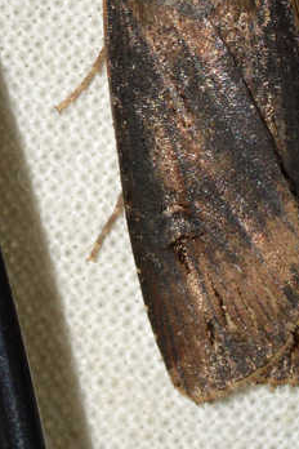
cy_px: 67
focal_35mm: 276
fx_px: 3438
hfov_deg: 5.0
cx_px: 211
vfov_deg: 7.4
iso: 100
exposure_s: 1/200
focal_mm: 100
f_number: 20
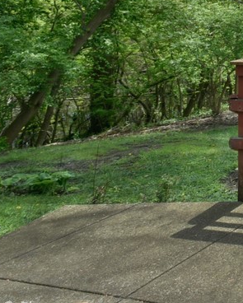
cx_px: 421
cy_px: 23
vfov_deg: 36.7
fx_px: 422
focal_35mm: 47
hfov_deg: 22.0
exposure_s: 1/20
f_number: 22
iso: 200
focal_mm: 17
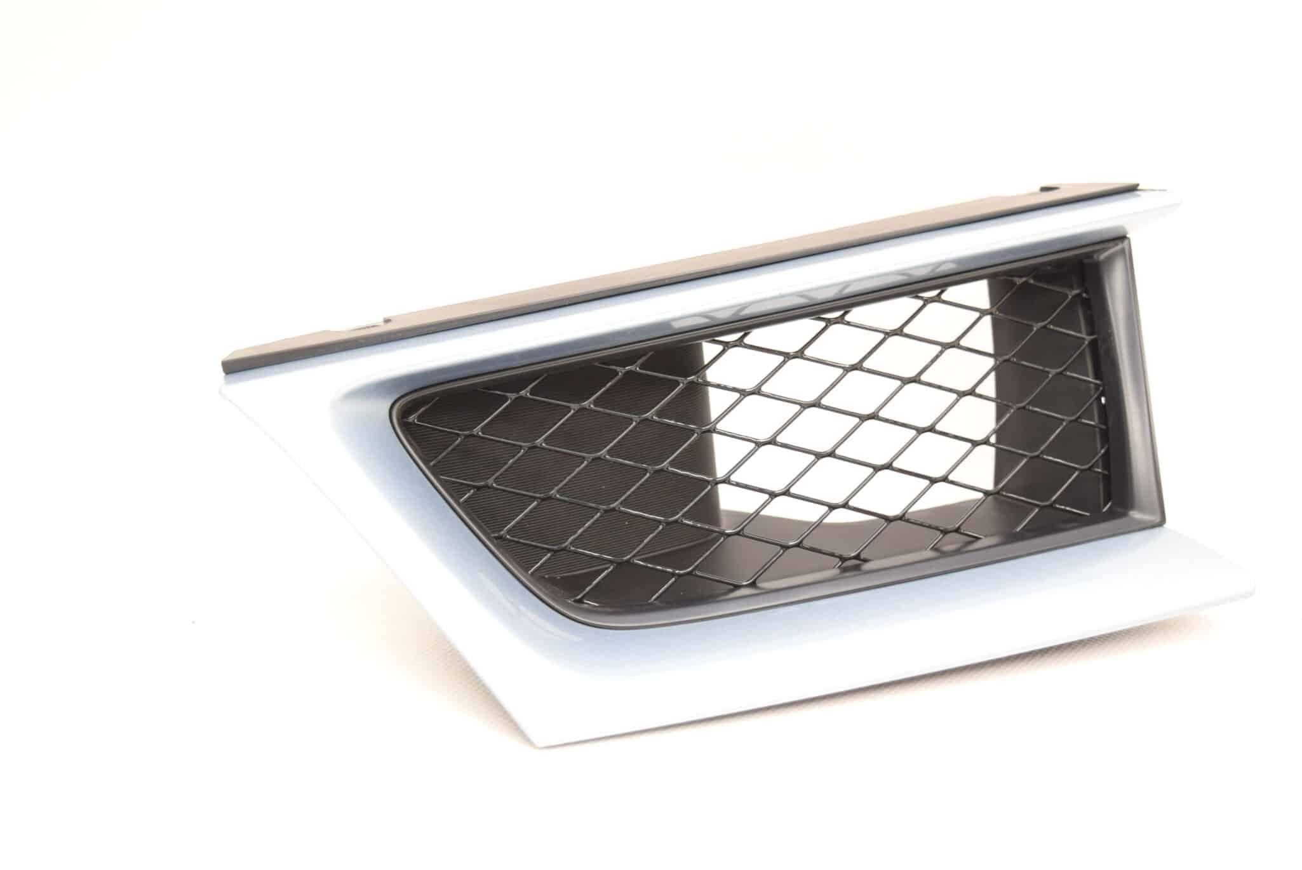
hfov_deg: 35.0
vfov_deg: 23.8
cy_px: 435
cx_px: 651
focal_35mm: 57
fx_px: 2063
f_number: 4.8
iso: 400
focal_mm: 38
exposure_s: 1/80
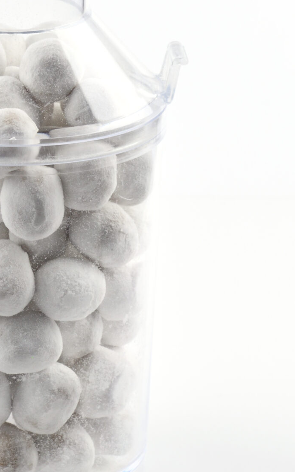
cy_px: 214
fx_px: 2277
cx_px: 15
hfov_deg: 7.4
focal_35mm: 177
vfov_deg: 11.8
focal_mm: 50
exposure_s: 1/8
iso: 250
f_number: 16
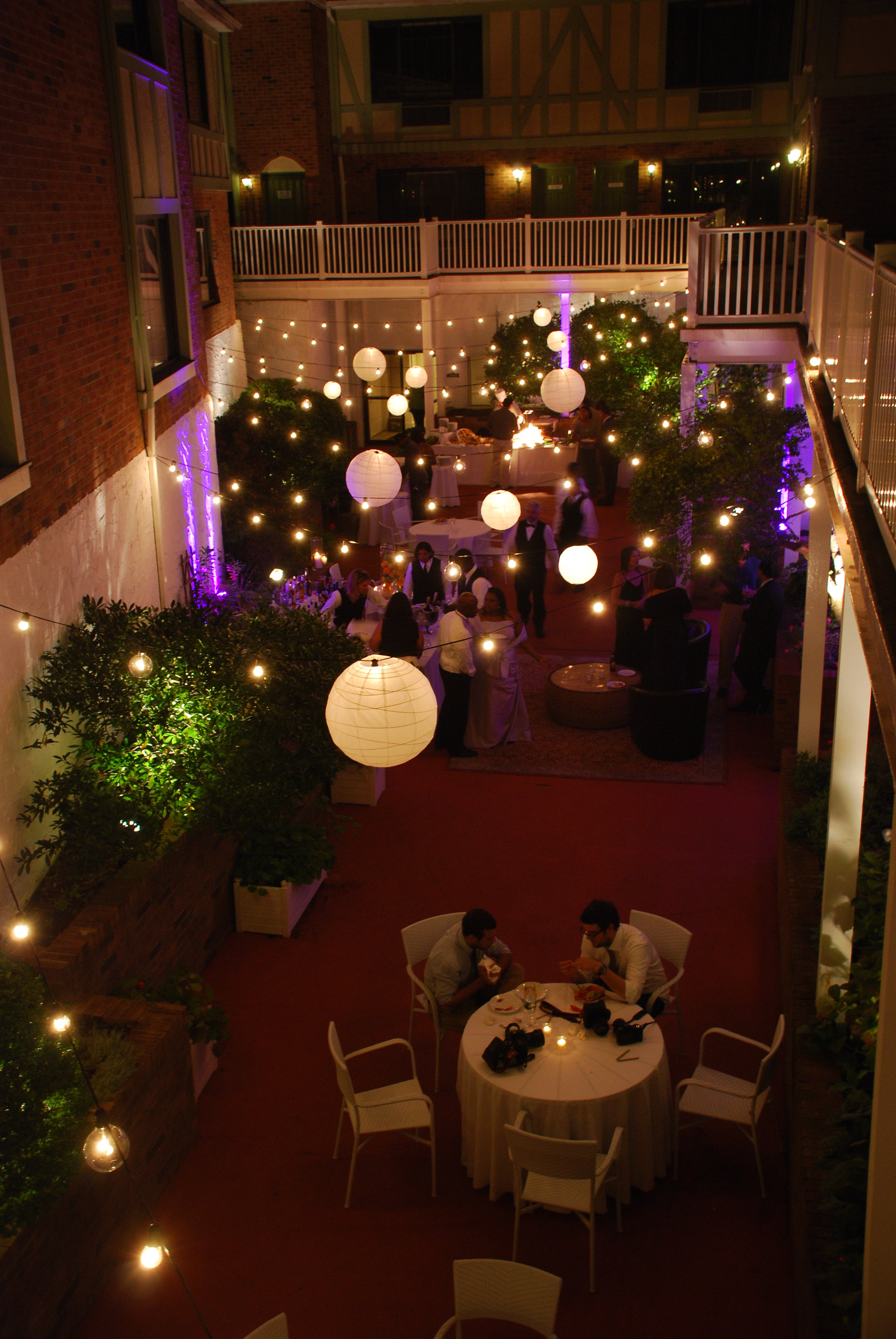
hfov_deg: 37.0
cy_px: 670
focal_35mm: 36
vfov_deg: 53.1
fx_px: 1340
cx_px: 448
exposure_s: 1/6
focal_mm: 24
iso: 400
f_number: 4
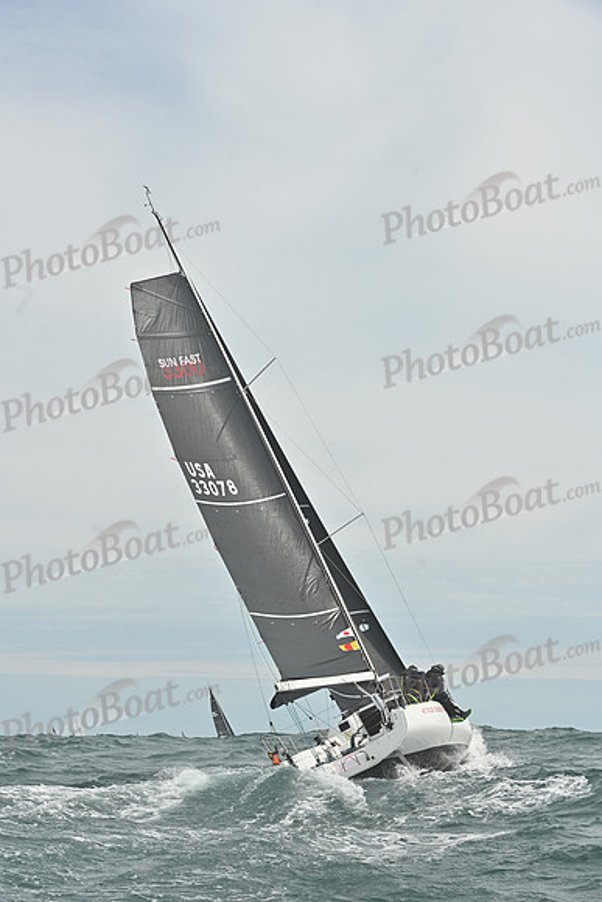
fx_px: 1755
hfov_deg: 19.5
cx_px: 301
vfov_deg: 28.8
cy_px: 451
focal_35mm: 70
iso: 320
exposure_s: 1/1250
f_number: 10
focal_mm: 70
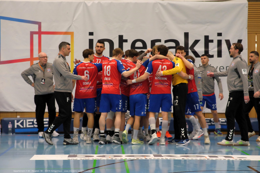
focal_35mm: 128
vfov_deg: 10.7
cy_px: 86
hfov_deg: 16.0
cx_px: 130
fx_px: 924
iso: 4000
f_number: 2.8
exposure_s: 1/500
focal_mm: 85
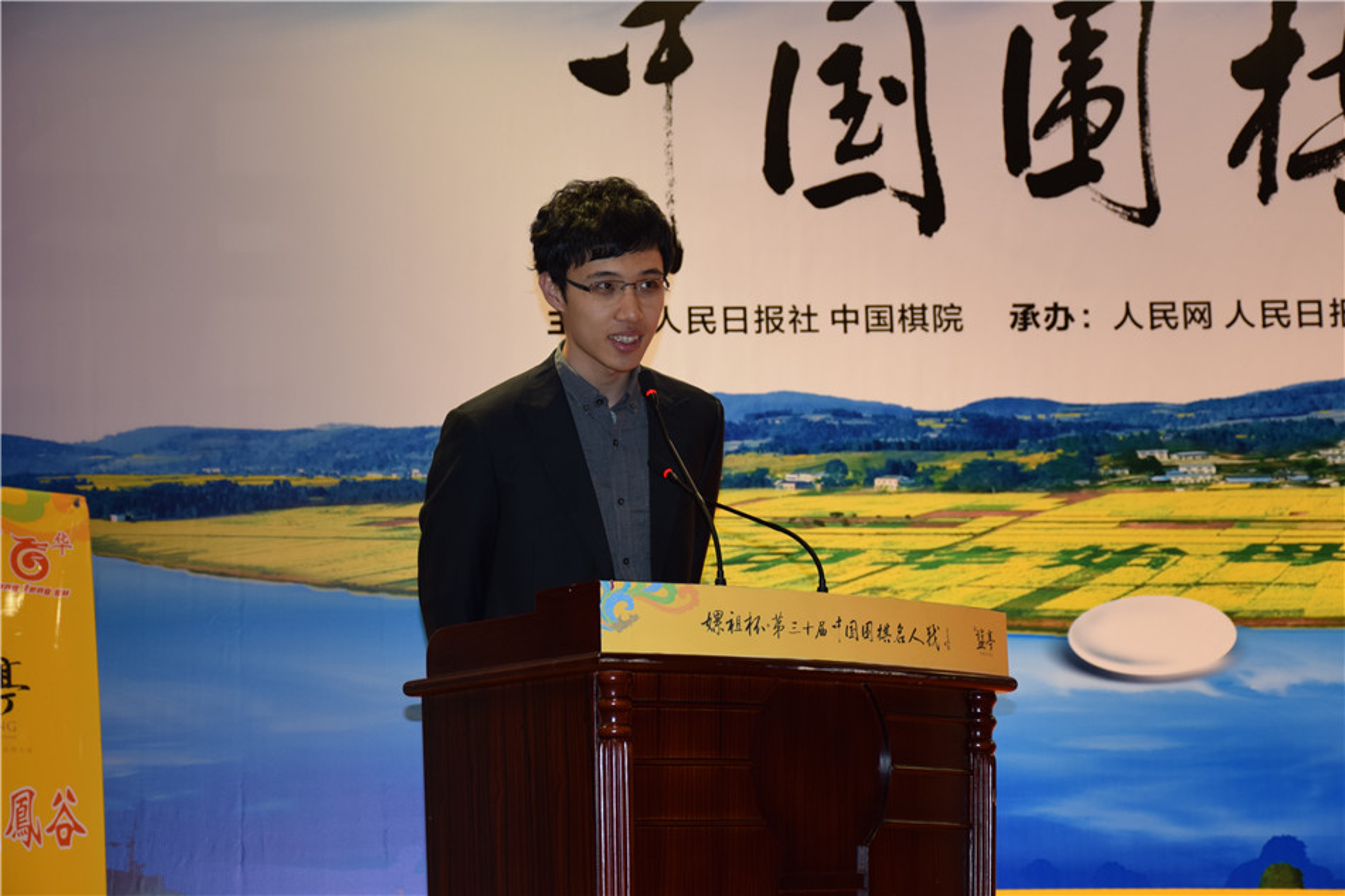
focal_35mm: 75
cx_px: 672
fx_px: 2801
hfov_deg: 27.0
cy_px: 448
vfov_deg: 18.2
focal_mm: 50
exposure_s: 1/60
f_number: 4.8
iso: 500
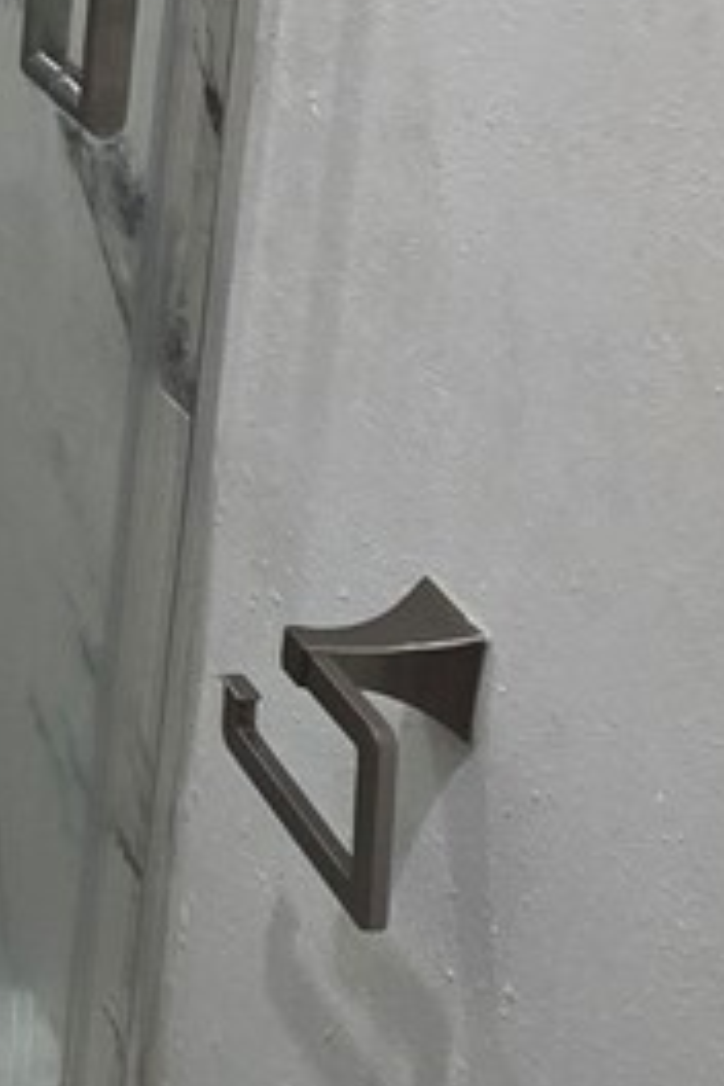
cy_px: -230
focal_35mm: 82
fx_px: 2473
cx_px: -1061
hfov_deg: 12.6
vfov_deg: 22.7
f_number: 1.9
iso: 160
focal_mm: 2.2
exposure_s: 1/60
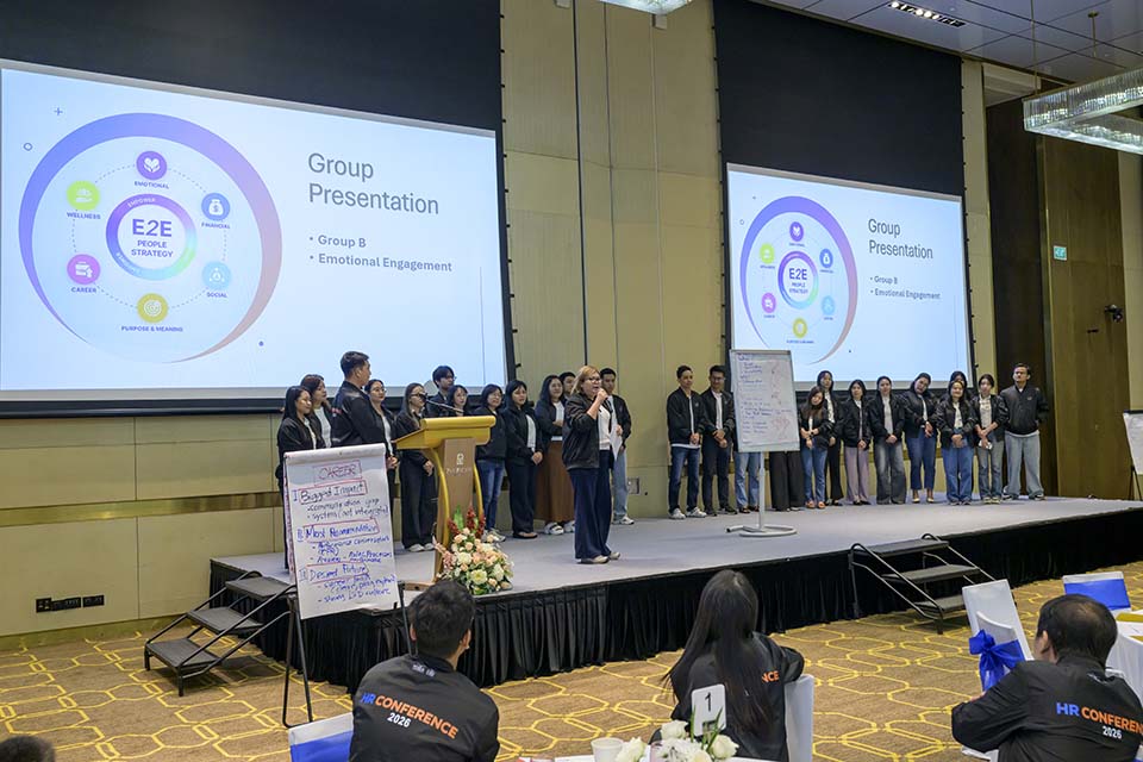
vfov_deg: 39.4
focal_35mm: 34
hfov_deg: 56.5
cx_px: 572
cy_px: 381
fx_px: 1064
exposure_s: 1/200
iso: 1400
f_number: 4.5
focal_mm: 33.5
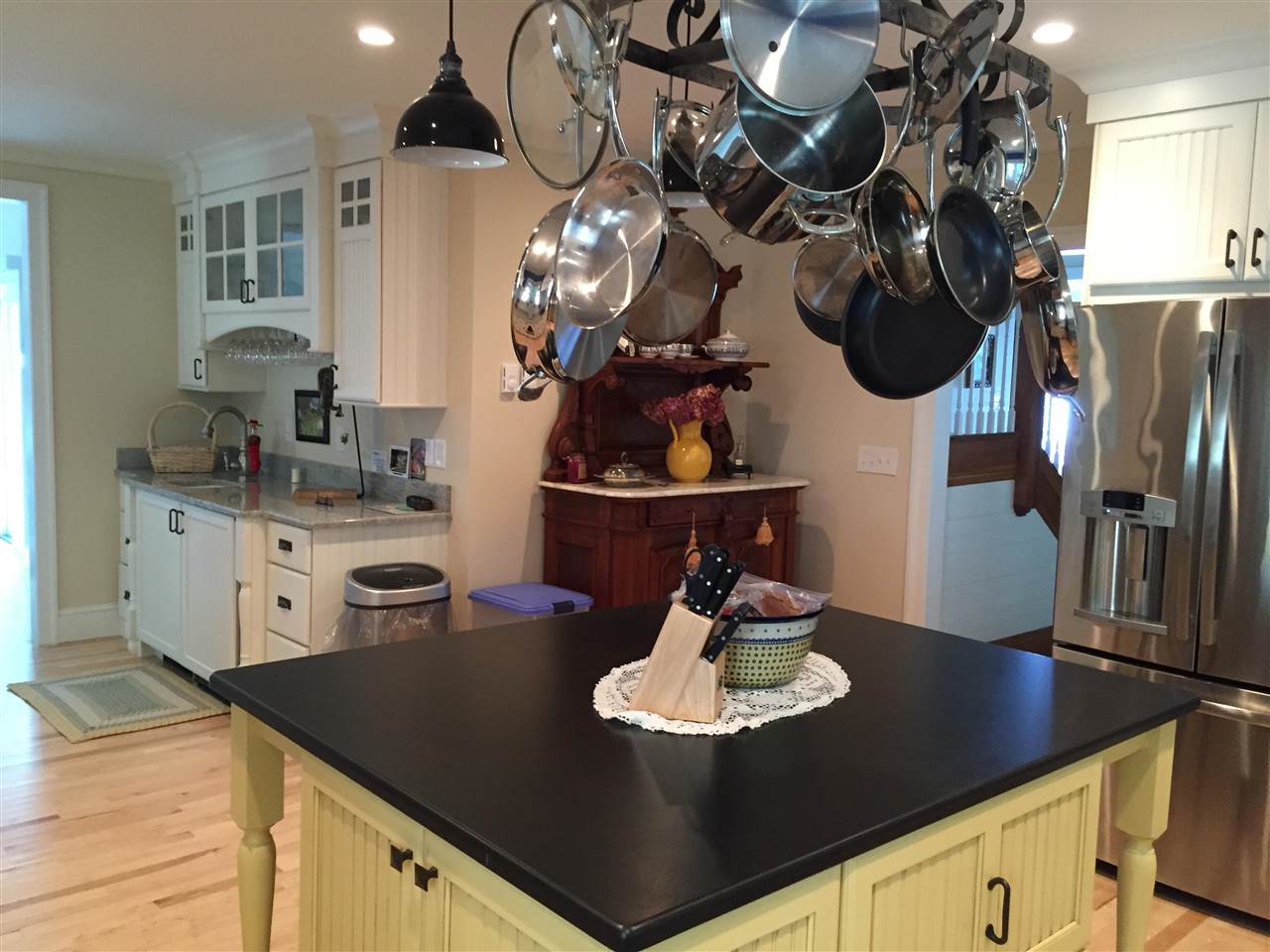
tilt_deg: -4.2
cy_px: 476
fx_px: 1064
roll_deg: -1.7
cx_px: 635
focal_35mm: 29
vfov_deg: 48.2
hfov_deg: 61.7
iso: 250
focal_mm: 4.15
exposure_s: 1/20
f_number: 2.2
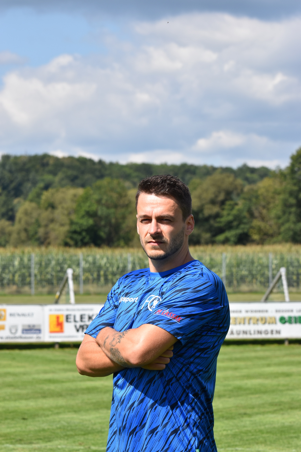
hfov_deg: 8.3
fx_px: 2069
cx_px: 150
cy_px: 226
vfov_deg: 12.5
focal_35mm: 165
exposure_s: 1/400
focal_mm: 110
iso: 200
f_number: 10
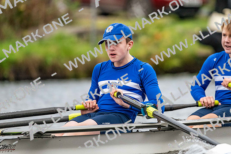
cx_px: 118
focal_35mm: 444
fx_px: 2850
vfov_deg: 3.1
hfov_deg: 4.6
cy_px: 72
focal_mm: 400
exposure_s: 1/2000
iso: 5600
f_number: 4.5
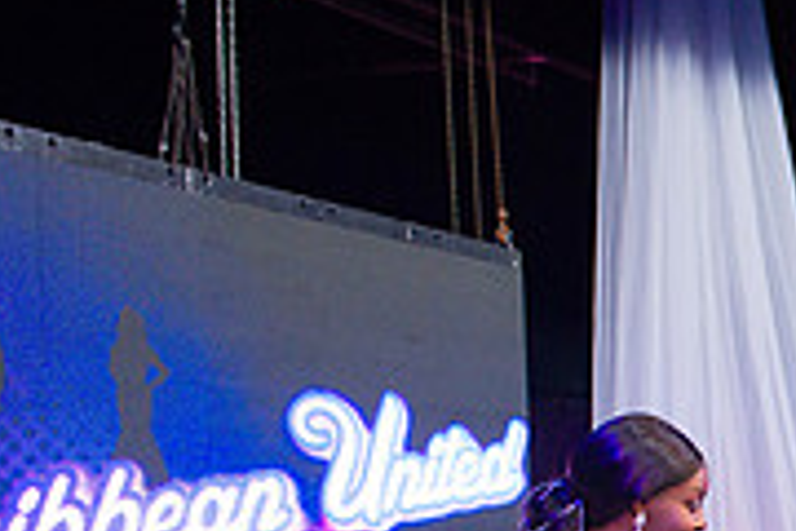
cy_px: 617
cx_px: 1198
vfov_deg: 15.7
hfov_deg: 20.6
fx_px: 1857
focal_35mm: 84
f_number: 5
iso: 4000
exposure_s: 1/160
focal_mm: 26
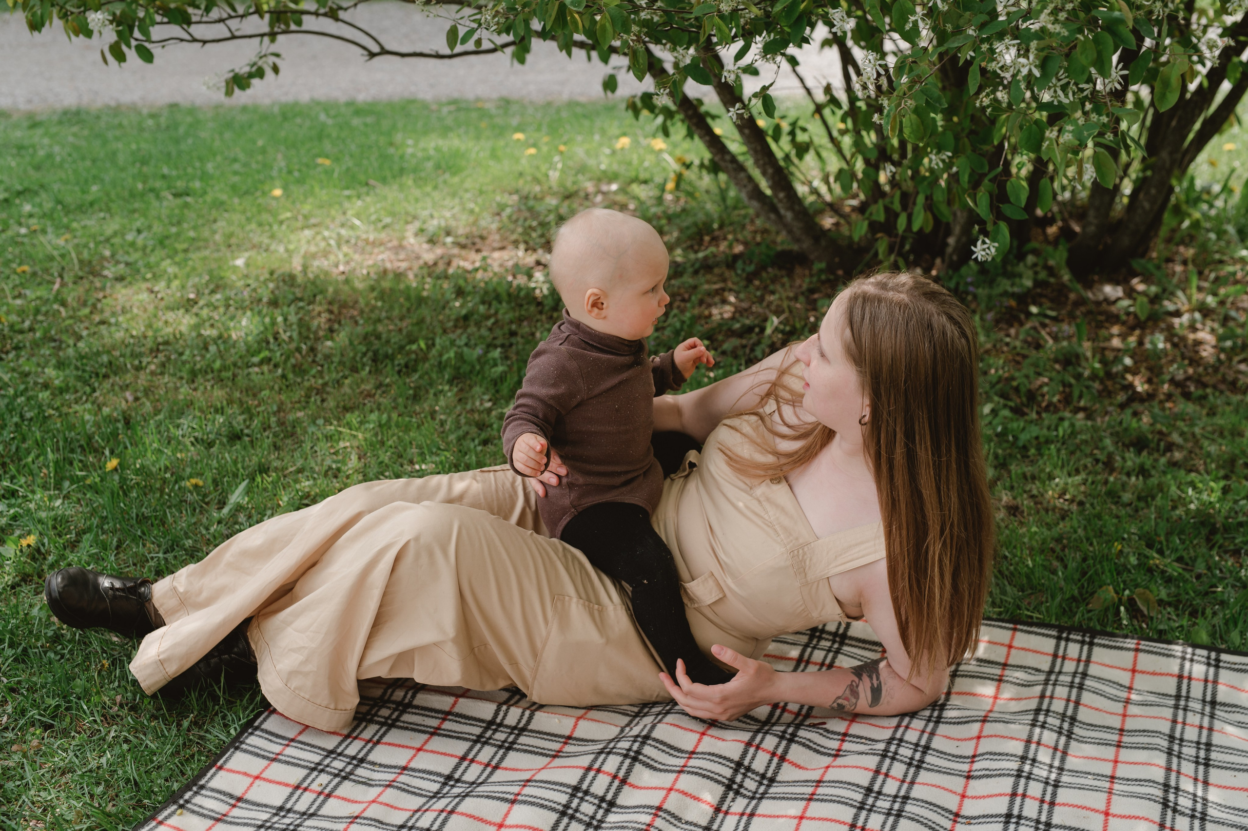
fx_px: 1733
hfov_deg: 39.6
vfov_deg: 27.0
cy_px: 416
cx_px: 624
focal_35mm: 50
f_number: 4
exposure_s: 1/320
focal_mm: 50
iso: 200
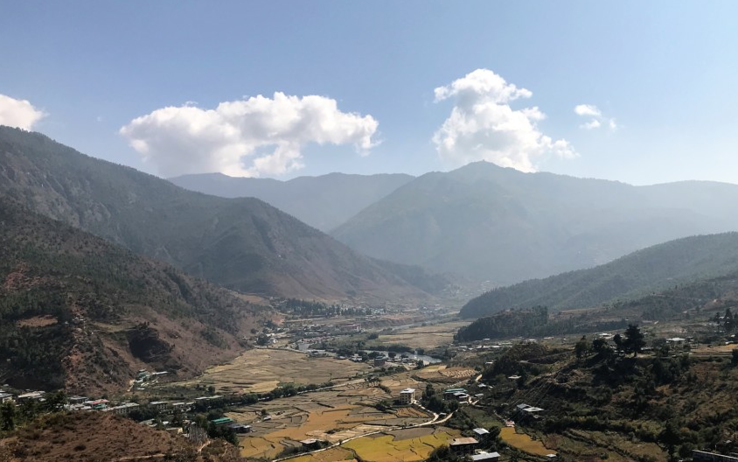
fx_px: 724
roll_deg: +2.0
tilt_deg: -1.0
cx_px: 442
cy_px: 291
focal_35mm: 36
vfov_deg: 35.1
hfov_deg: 53.6
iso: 20
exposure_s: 1/4566
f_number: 1.8
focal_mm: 3.99
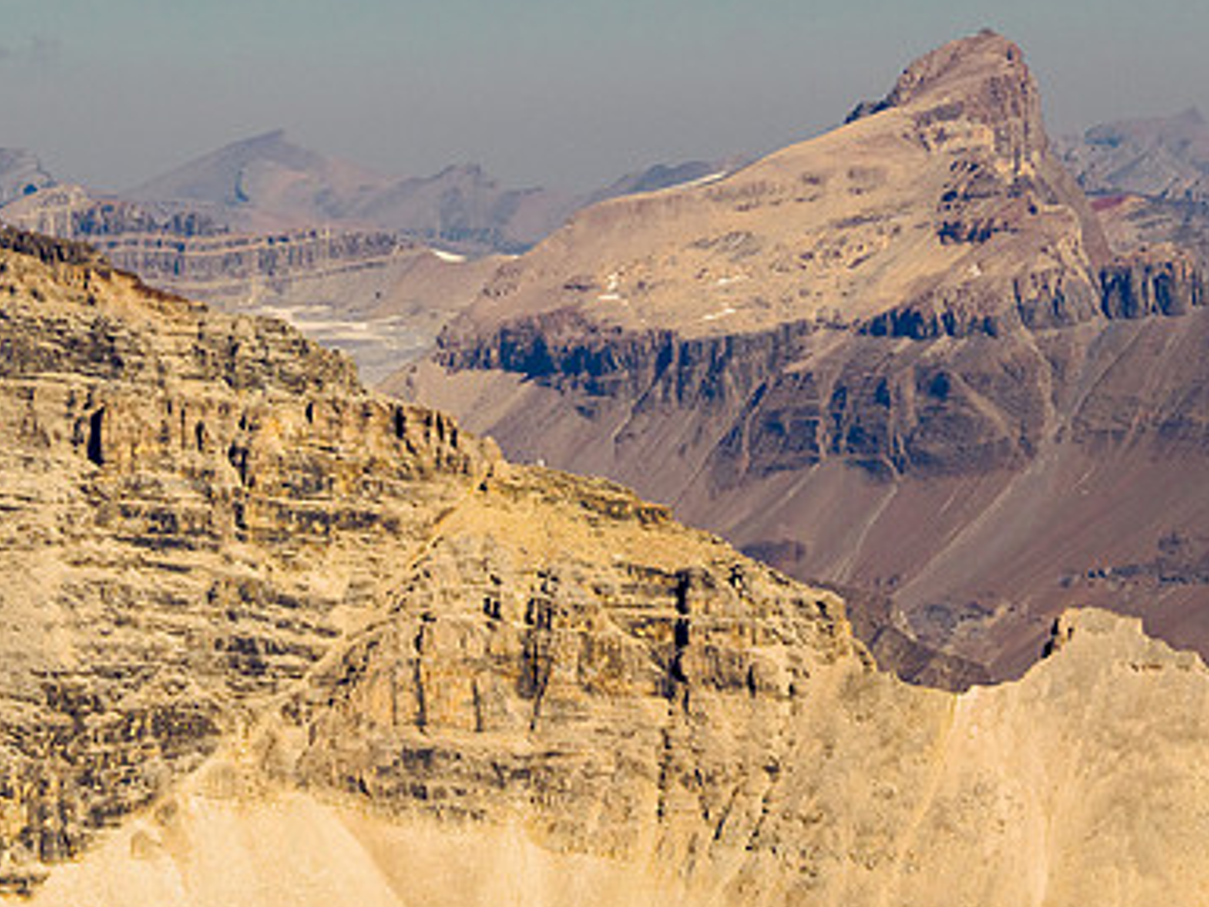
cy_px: 260
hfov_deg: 4.1
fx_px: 16904
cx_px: 715
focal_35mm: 484
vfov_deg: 3.1
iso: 200
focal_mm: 150
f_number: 8
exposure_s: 1/400
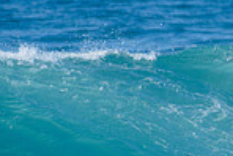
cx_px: 469
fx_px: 16028
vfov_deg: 0.6
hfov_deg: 0.8
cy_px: 90
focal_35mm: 2474
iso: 200
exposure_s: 1/2000
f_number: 5.6
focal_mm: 500
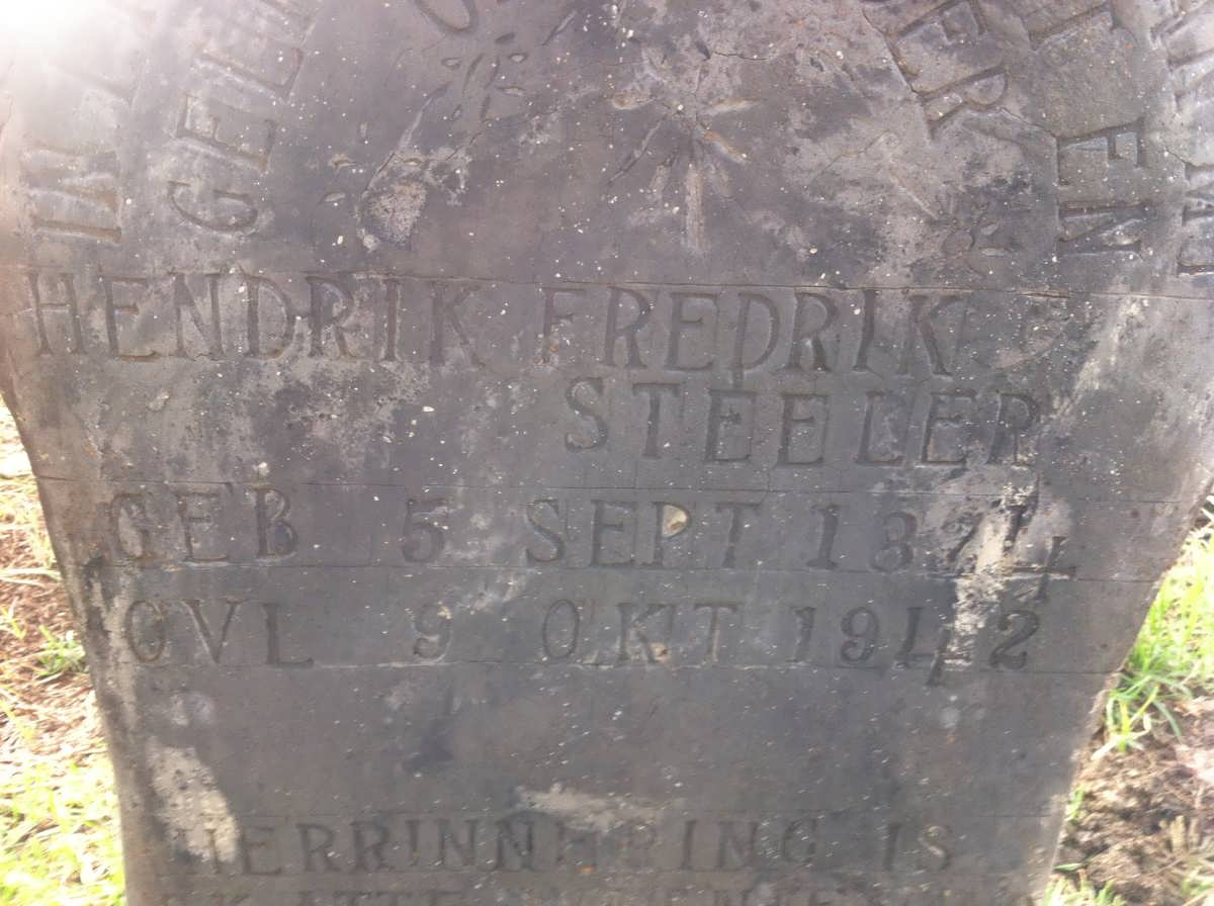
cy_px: 453
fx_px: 1226
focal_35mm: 35
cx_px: 607
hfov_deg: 52.7
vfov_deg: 40.6
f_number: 2.8
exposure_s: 1/24
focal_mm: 3.85
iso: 100
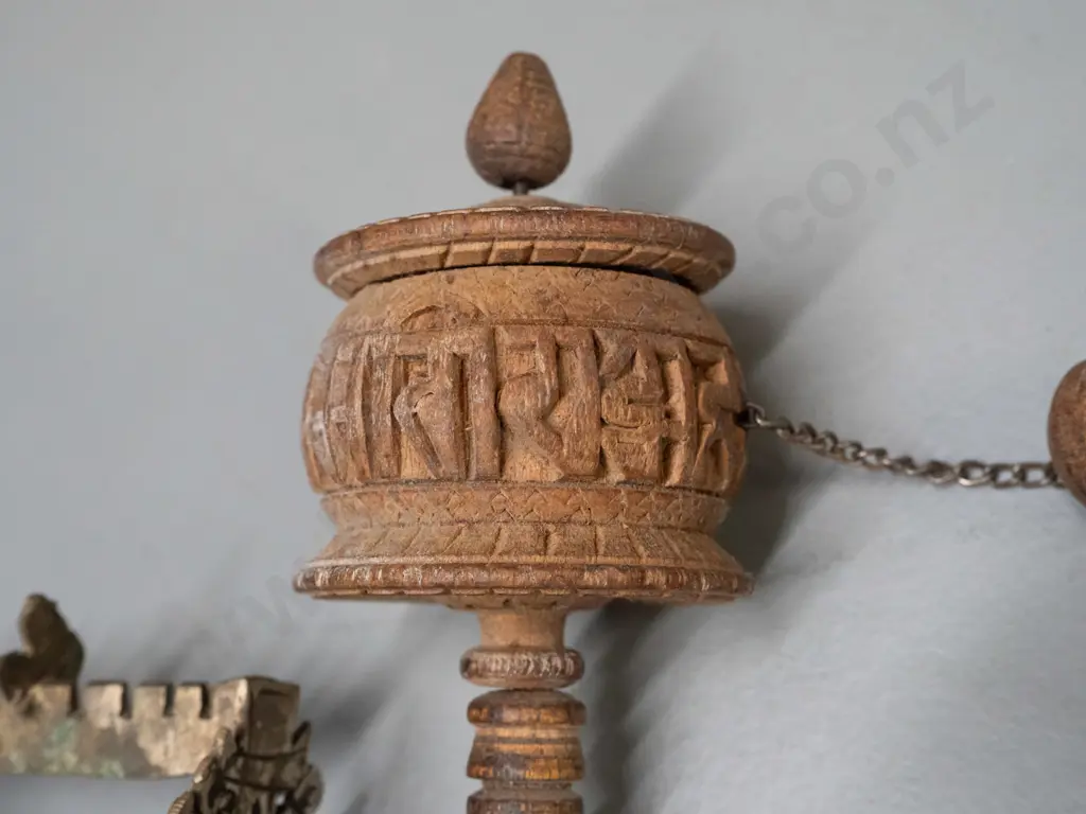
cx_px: 543
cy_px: 407
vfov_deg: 26.1
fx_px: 1757
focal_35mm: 56
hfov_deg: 34.3
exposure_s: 1/125
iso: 3200
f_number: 5.6
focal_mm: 28
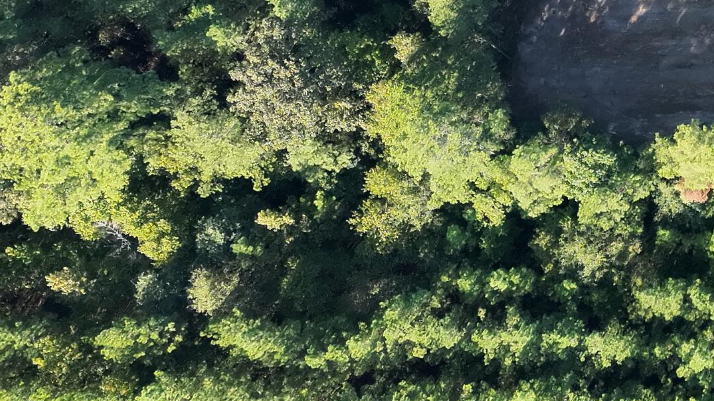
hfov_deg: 26.0
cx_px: 851
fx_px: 1382
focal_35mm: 73
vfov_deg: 16.2
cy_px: -3
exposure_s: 1/1500
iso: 190
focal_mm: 6.72
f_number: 1.7
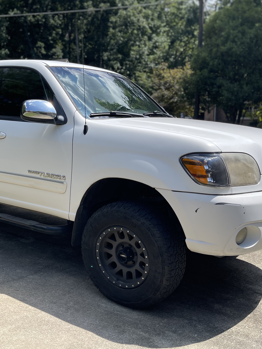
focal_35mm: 38
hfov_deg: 36.9
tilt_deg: -10.6
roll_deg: +0.9
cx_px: 70
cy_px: 184
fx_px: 384
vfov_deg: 49.0
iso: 50
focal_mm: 5.1
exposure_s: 1/3559
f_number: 1.6
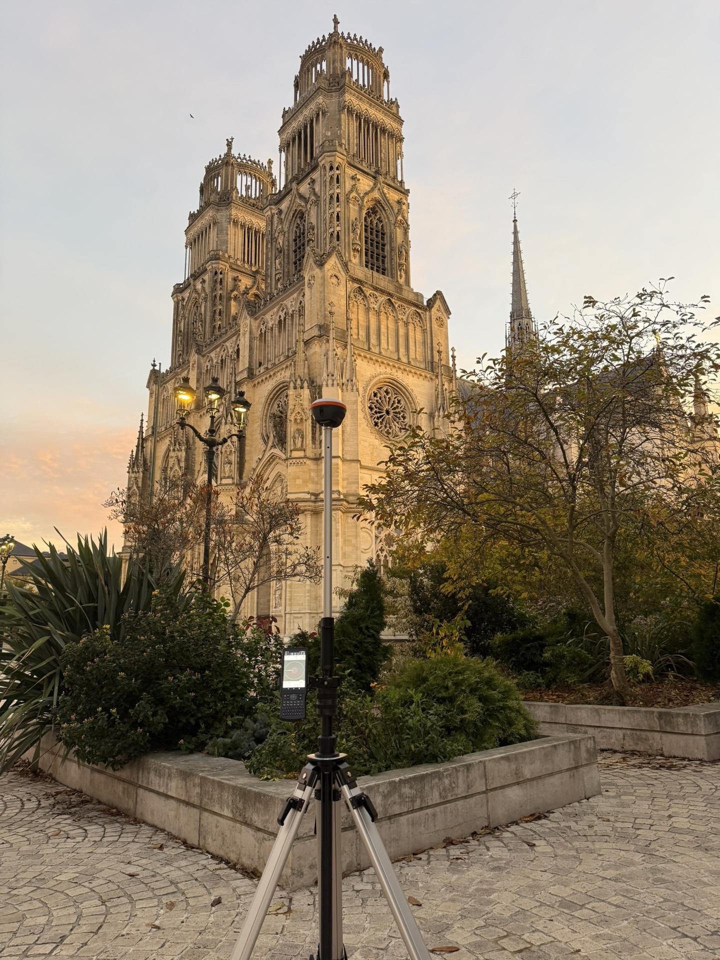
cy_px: 480
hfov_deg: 56.8
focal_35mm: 24
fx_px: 666
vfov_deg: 71.6
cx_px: 360
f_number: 1.78
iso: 200
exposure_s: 1/121
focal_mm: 6.76
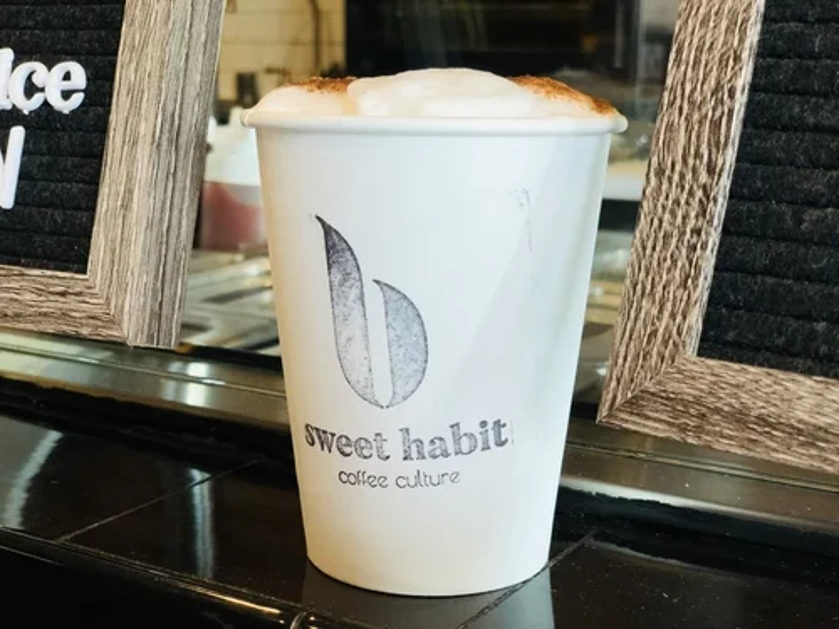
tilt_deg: -11.4
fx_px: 1260
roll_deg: +0.6
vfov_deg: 28.0
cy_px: 314
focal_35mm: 52
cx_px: 420
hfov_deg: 36.8
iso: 50
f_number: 2.4
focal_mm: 6
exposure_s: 1/60
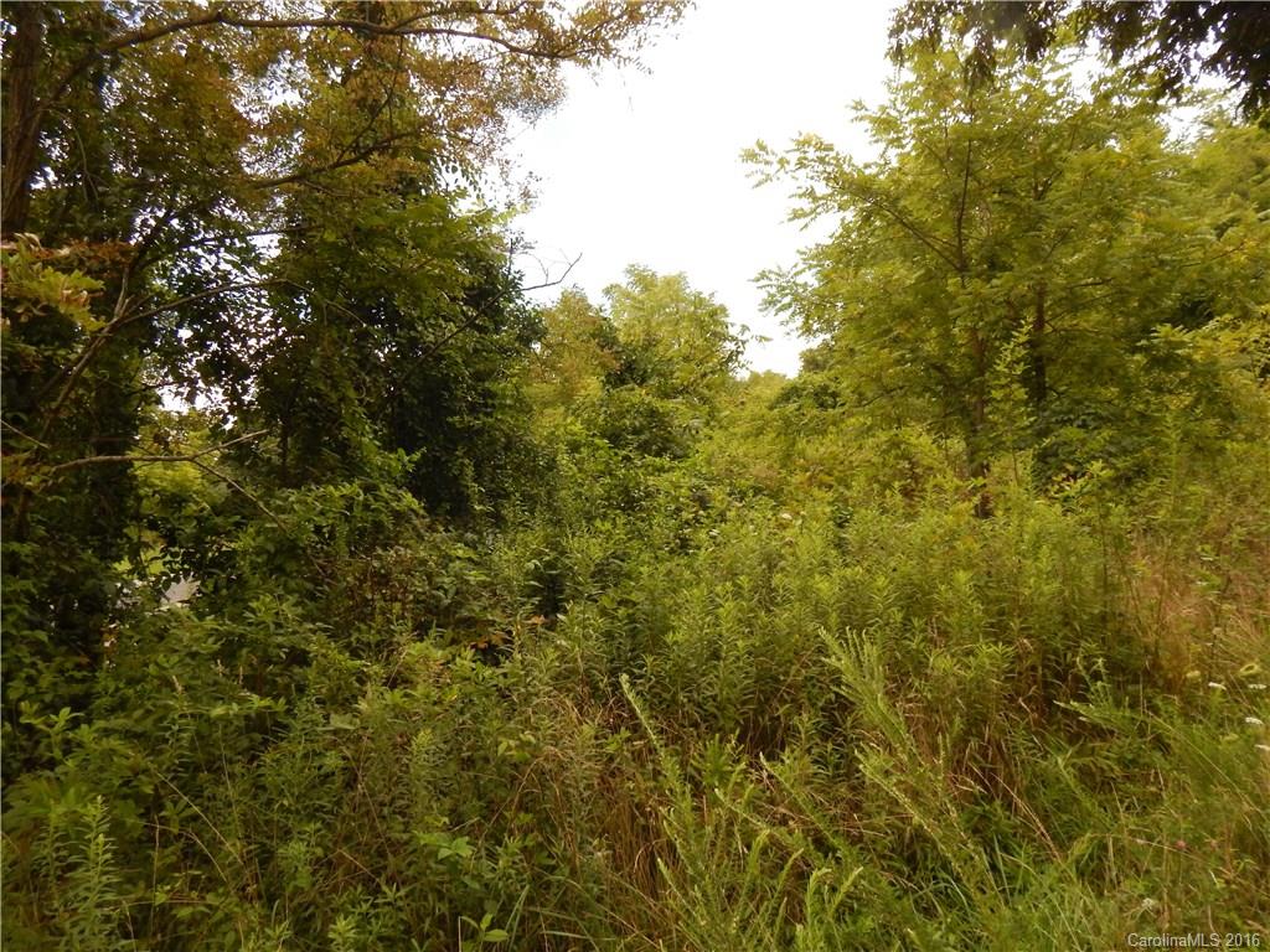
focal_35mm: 23
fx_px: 844
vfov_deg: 58.9
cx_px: 635
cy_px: 476
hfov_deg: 73.9
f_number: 3
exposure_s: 1/1250
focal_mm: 4
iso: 400
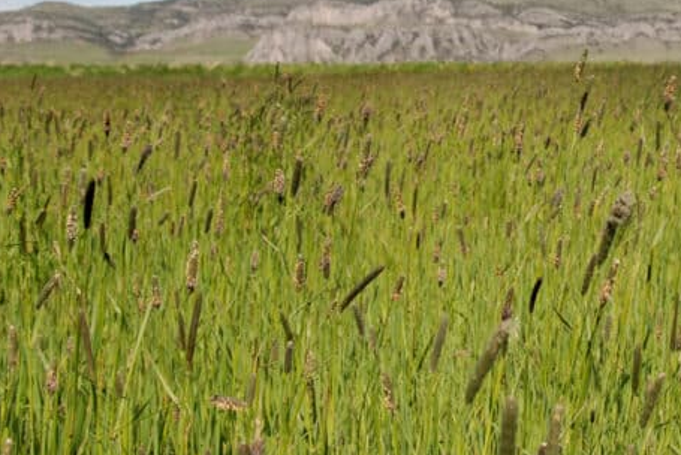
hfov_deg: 24.3
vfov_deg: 16.9
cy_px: 167
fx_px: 1533
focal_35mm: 81
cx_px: 618
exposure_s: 1/125
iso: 100
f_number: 5.6
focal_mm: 24
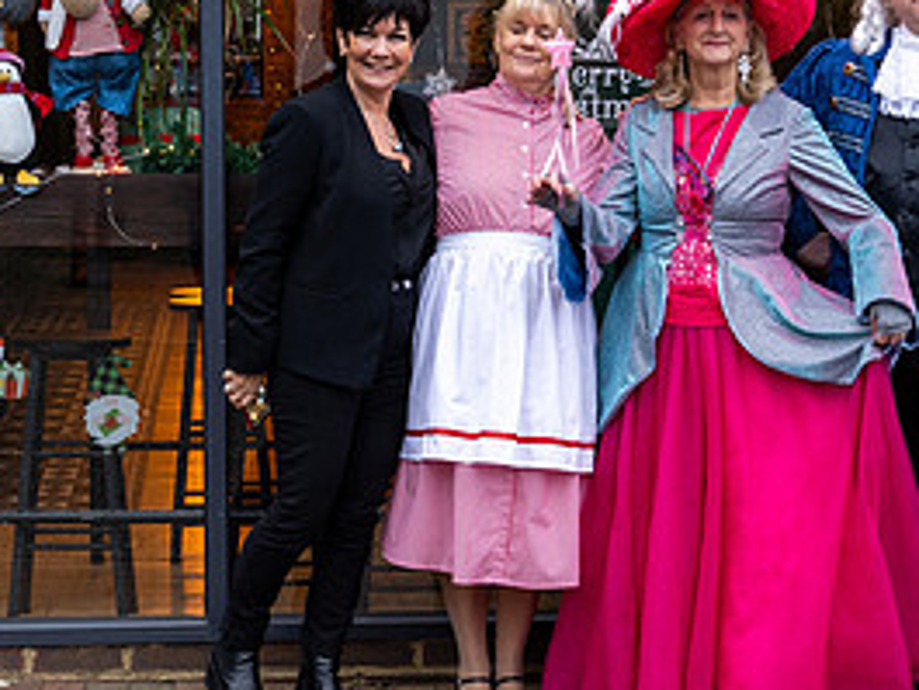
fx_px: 2815
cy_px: 264
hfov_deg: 18.5
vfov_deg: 14.0
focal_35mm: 106
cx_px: 465
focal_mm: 24.5
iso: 320
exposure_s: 1/60
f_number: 2.8
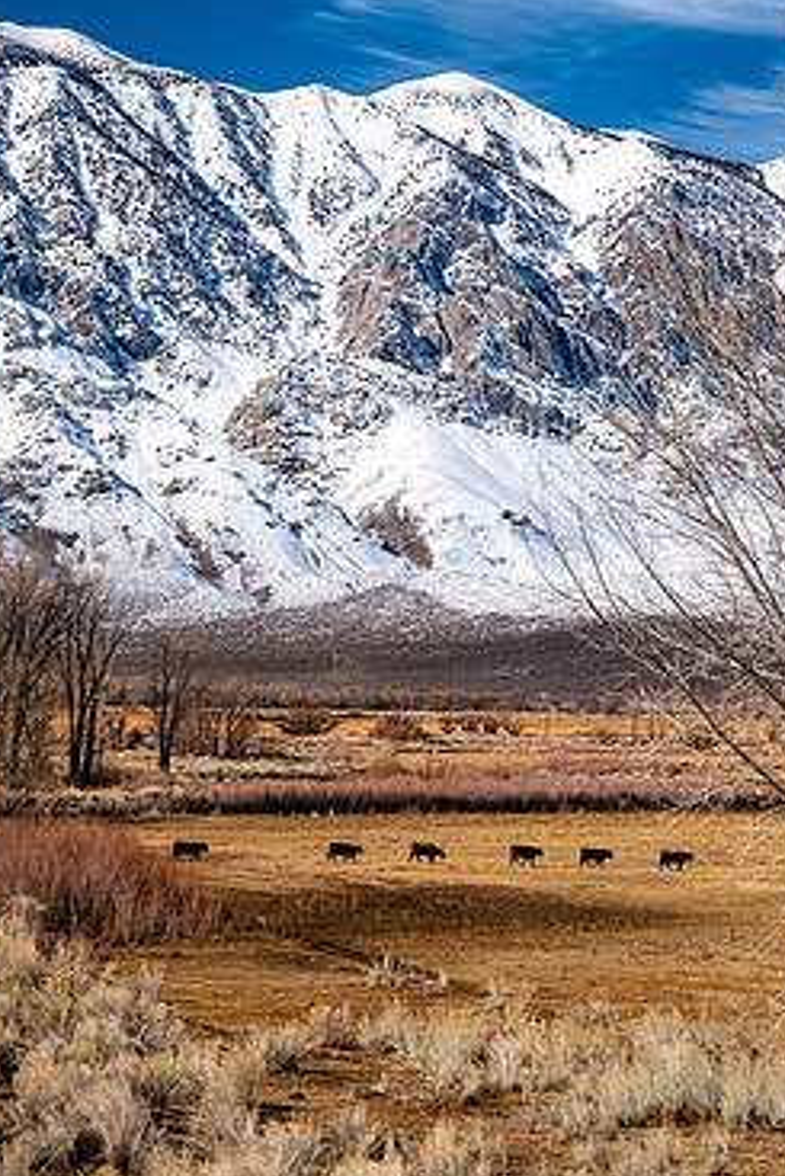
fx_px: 3006
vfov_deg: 22.1
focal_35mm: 92
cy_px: 481
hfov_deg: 14.9
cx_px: 436
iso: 200
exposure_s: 1/340
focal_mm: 50
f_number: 8
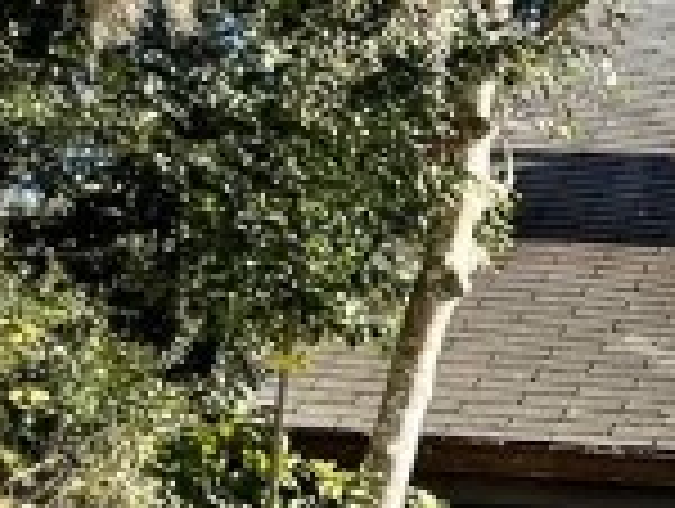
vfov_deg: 8.2
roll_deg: -1.1
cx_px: 2007
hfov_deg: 9.1
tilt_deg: +4.3
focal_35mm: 177
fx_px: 3457
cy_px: 787
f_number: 1.6
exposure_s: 1/1208
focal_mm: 4.2
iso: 32
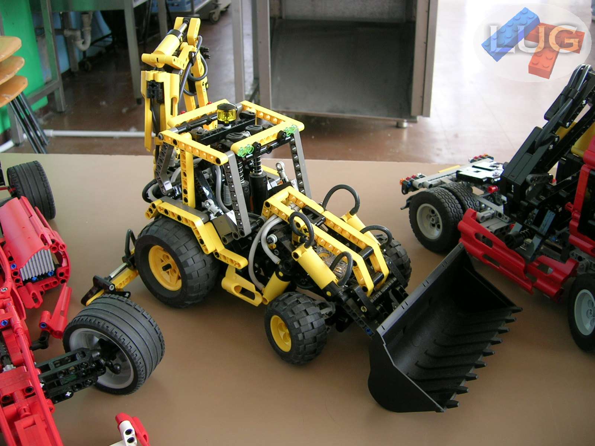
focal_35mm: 35
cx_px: 298
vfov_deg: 40.7
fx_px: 602
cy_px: 223
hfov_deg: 52.6
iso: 50
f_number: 2.8
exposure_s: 1/26.9
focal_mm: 5.4
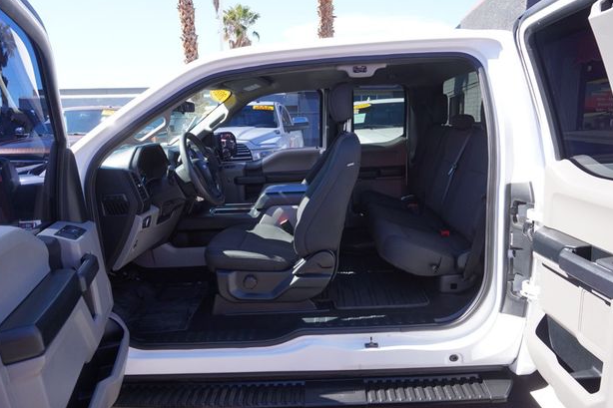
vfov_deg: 51.3
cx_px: 306
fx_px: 426
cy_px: 206
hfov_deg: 71.5
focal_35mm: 25
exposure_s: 1/80
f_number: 6.3
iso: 100
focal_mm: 16
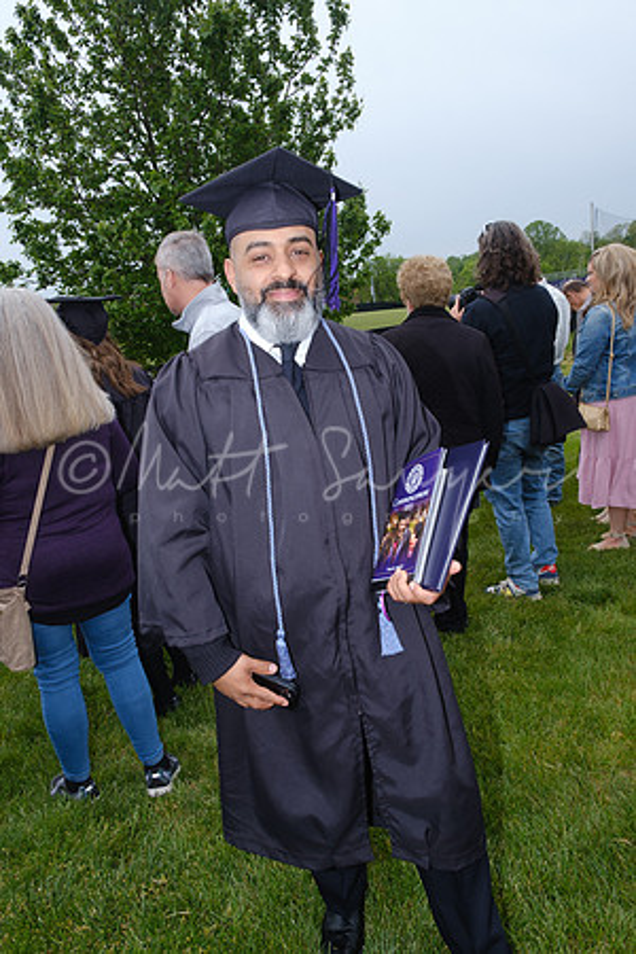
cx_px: 318
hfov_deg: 47.9
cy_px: 477
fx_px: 715
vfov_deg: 67.4
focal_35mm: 27
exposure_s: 1/105
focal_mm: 18
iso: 200
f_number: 9
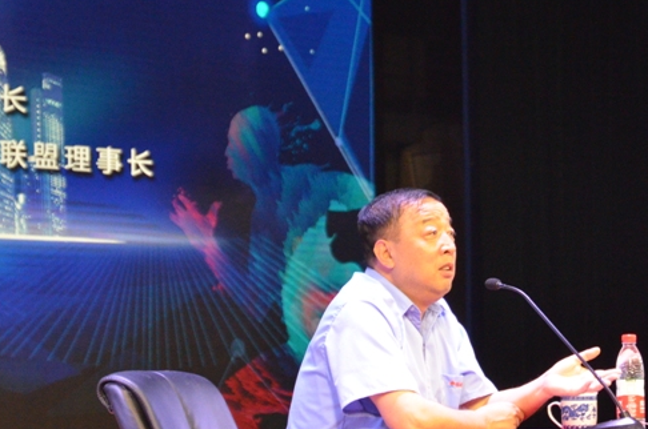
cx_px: 436
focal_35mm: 153
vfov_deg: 8.9
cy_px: 131
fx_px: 2749
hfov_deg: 13.4
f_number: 5.3
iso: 4000
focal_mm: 62
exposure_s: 1/125
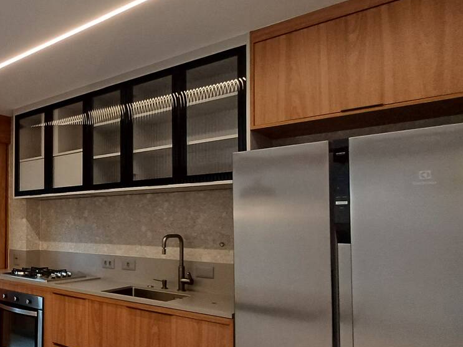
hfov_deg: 49.3
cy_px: 212
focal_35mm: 31
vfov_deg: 45.1
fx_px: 415
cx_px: 15
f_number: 2.2
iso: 160
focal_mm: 1.64
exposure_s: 1/60
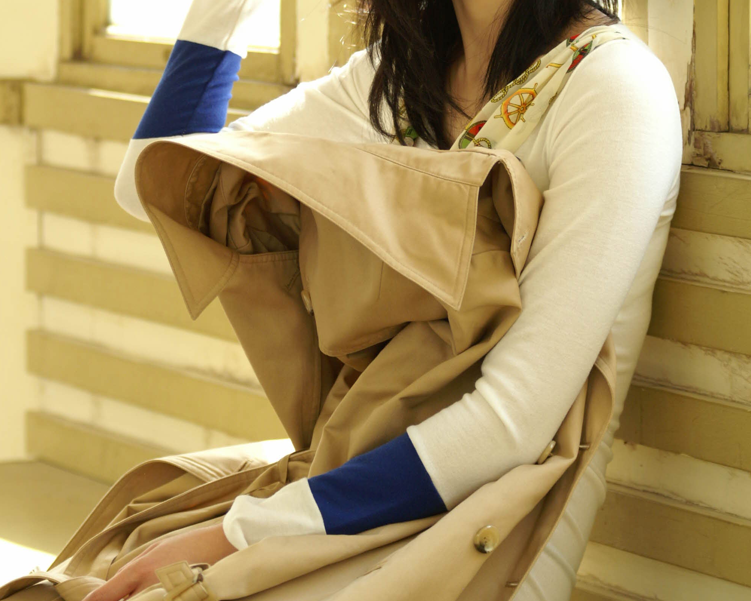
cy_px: 184
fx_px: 3779
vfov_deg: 9.1
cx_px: 376
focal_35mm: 170
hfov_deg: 11.3
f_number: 3.5
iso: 400
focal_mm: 80
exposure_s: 1/300
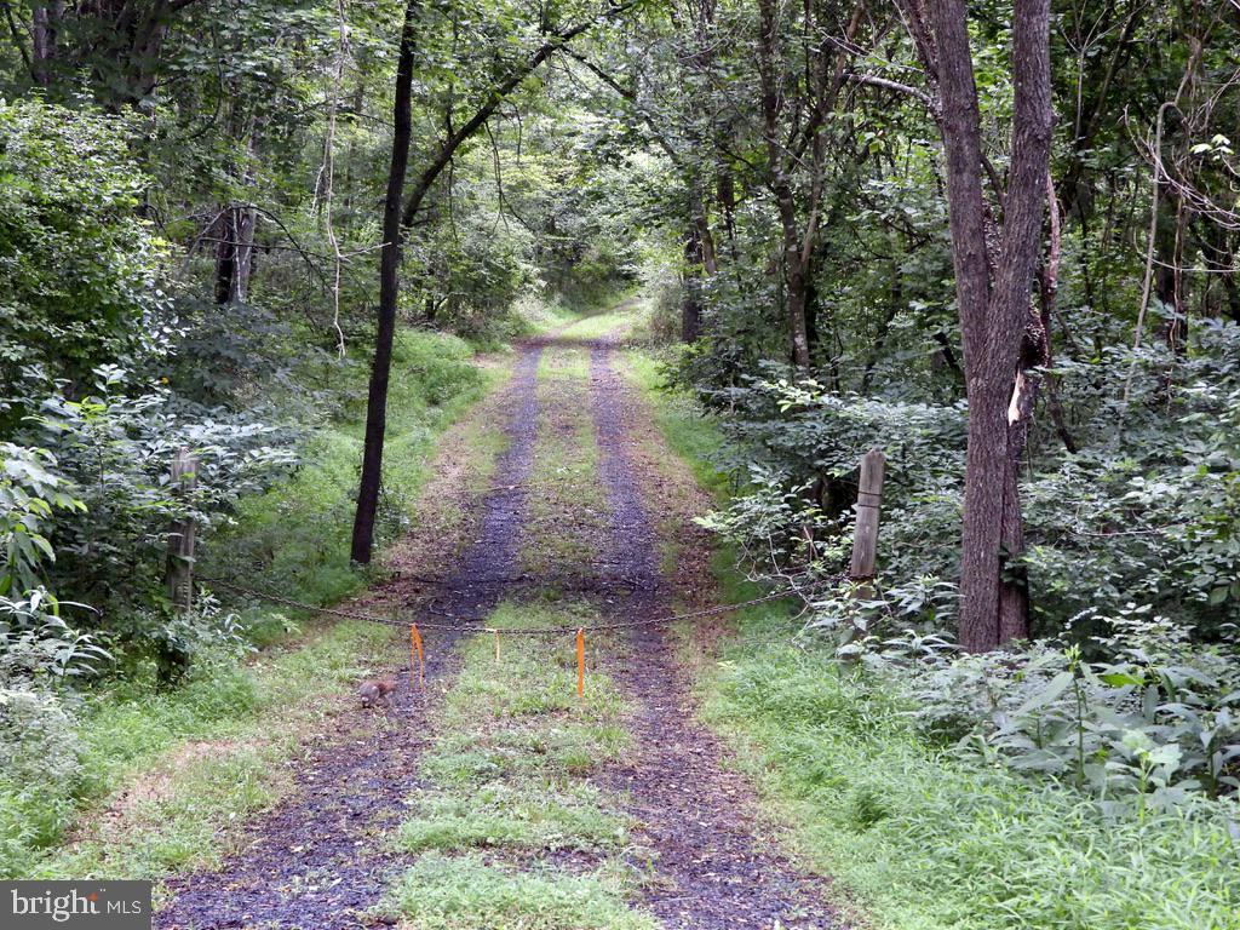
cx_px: 620
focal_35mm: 75
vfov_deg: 19.6
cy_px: 465
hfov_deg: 26.0
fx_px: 2687
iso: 560
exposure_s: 1/15
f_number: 3.5
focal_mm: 13.5
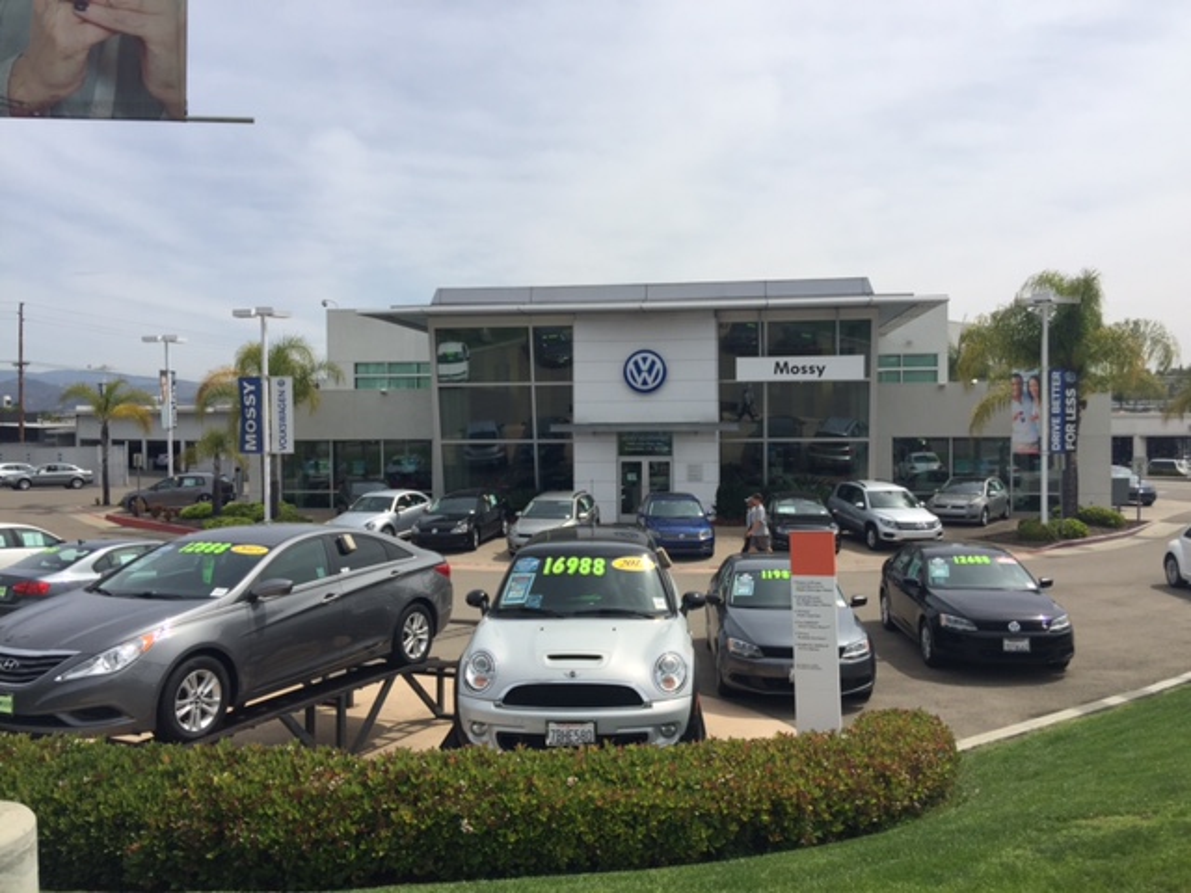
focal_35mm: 29
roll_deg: -0.1
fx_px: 998
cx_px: 596
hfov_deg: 61.7
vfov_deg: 48.2
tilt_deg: -1.4
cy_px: 446
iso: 32
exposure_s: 1/3049
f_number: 2.2
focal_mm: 4.15
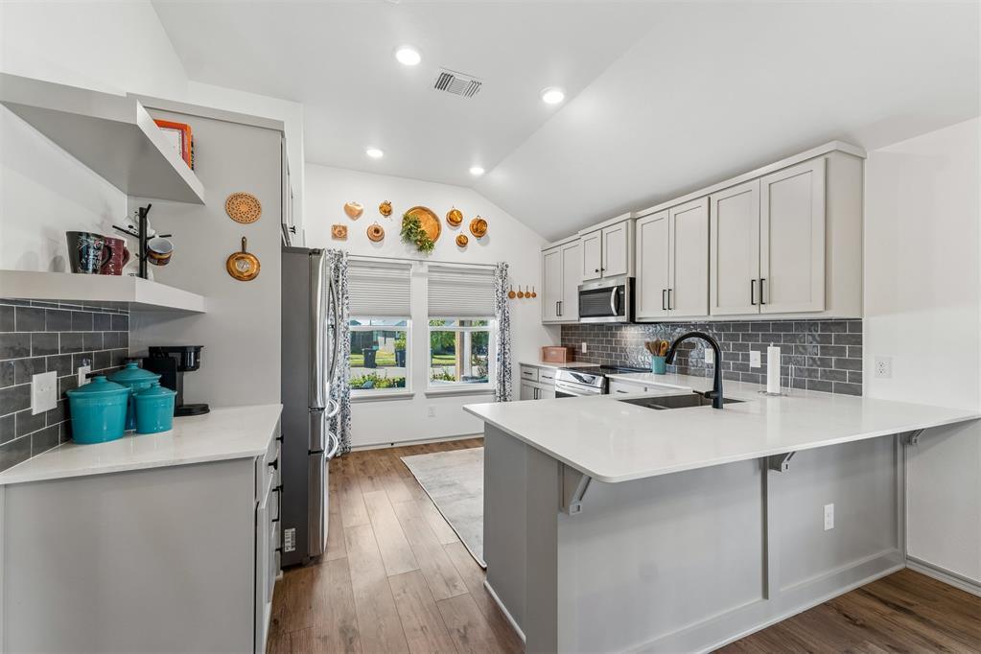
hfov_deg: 100.4
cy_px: 327
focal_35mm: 15
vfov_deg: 77.3
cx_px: 490
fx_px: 409
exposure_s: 1/50
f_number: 8
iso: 200
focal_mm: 10
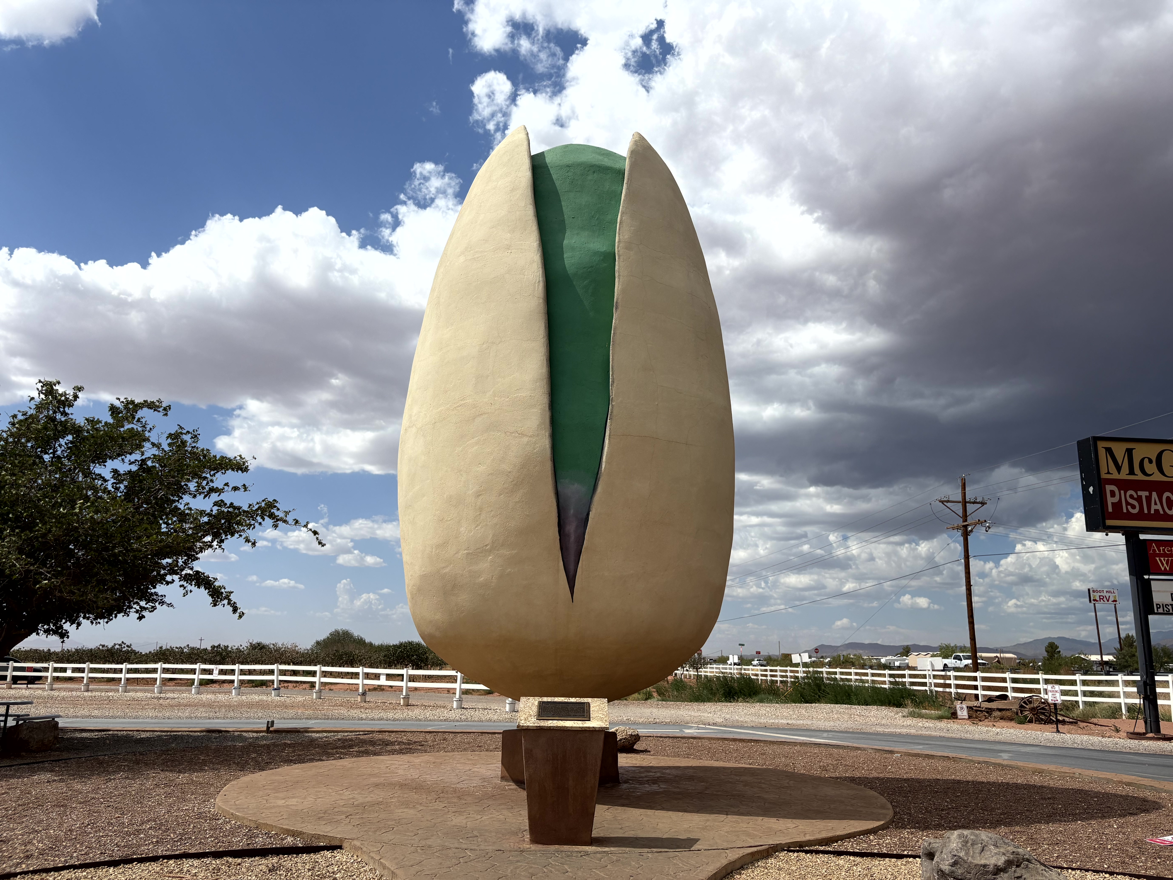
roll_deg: -0.1
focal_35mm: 26
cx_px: 586
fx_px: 881
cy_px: 440
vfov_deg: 53.1
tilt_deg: +15.8
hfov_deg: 67.3
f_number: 1.6
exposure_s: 1/8850
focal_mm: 5.96
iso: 50
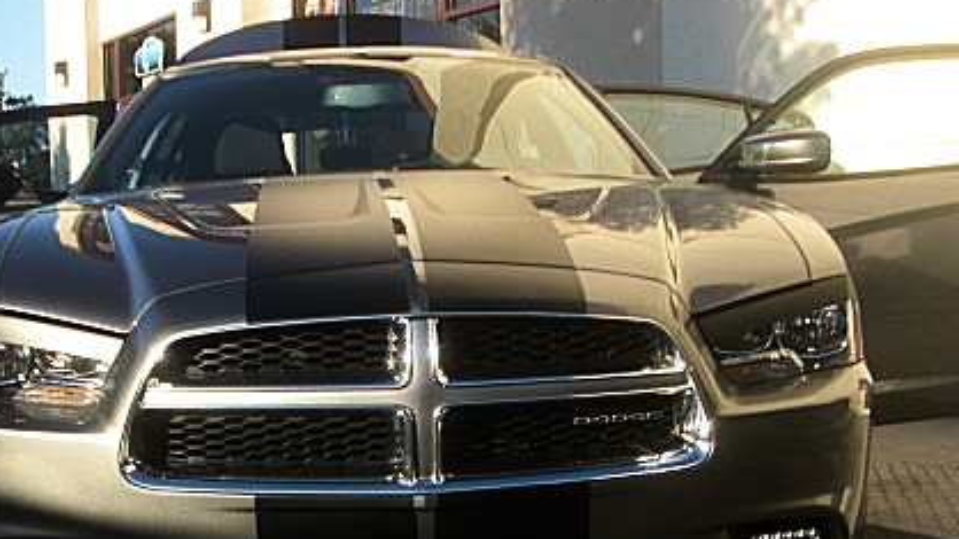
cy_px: 424
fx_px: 1526
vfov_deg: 19.8
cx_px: 353
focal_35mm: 60
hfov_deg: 34.7
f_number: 2.8
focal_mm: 6.3
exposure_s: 1/320
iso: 50
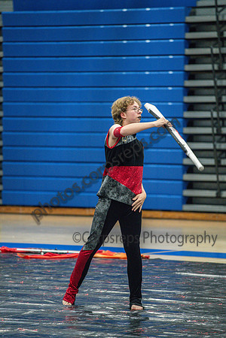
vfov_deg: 10.3
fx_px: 1883
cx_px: 113
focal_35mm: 200
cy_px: 169
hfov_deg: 6.9
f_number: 4
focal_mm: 200
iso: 5600
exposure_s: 1/500
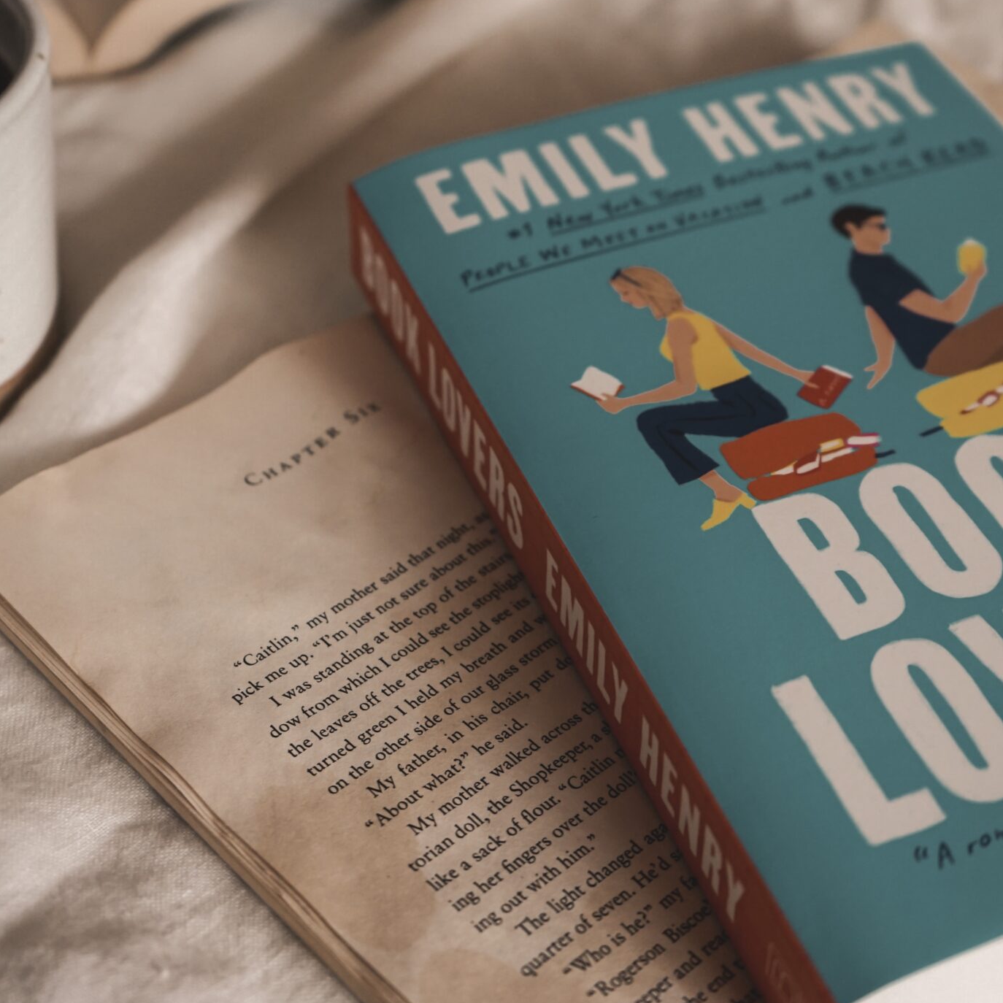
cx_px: 547
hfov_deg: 30.0
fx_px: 1869
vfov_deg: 30.0
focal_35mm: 57
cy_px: 427
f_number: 4
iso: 800
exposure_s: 1/60
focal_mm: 36
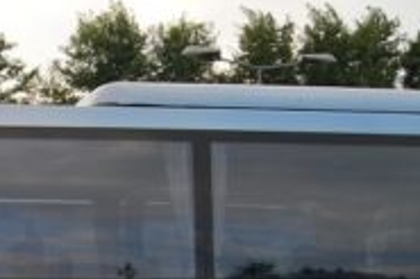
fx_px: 1305
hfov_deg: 17.2
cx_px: -120
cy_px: 462
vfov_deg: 11.5
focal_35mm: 112
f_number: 8
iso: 100
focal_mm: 18
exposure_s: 1/60
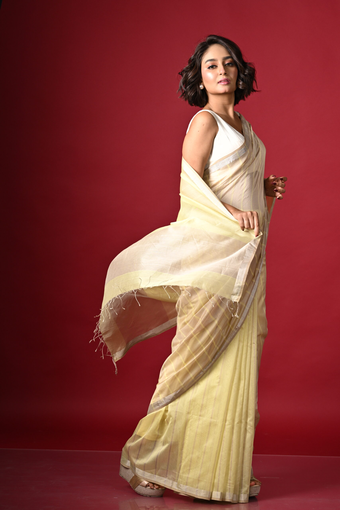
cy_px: 255
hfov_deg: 14.6
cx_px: 170
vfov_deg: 21.7
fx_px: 1331
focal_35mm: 94
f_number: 7.1
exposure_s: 1/200
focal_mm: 94
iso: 400
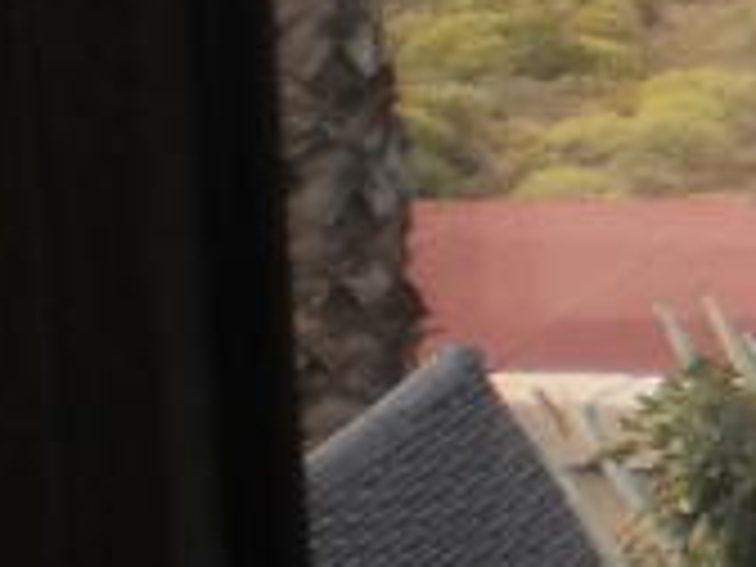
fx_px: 6006
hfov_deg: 6.5
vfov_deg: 5.4
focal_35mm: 275
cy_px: -207
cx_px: 2416
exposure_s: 1/800
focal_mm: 6.3
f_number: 3.1
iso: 100
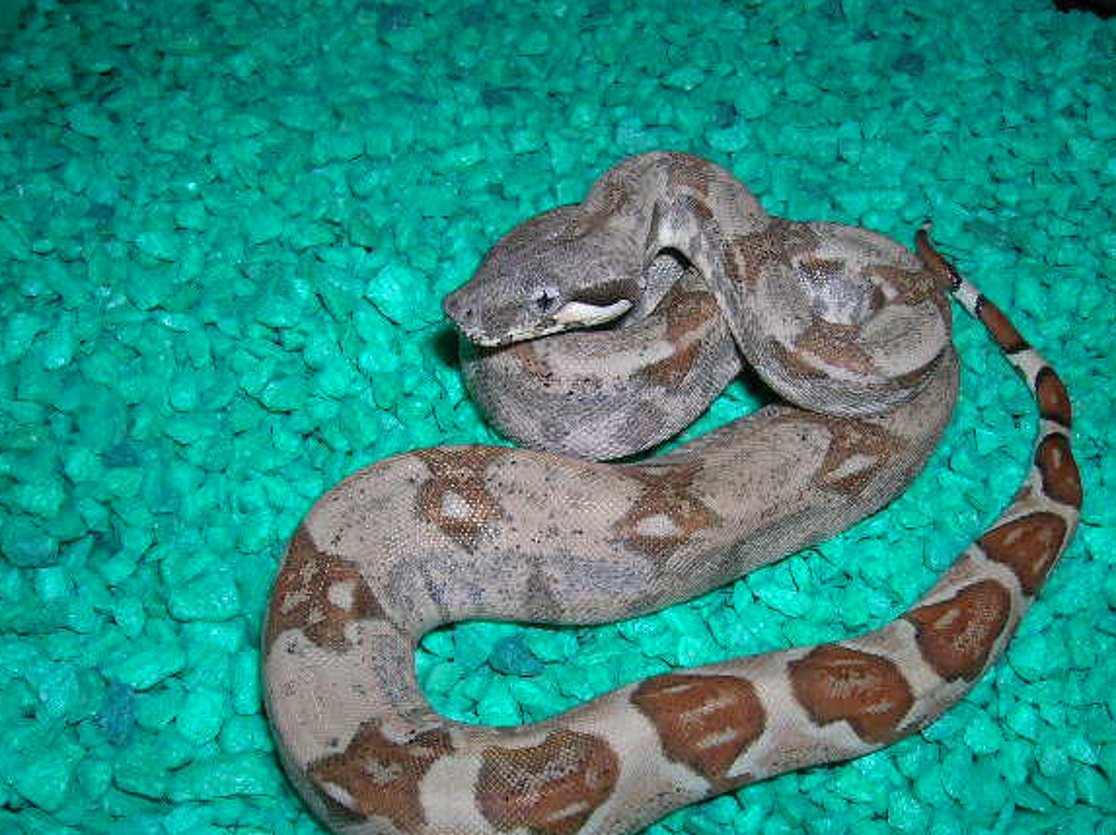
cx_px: 610
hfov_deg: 48.9
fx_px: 1224
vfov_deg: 37.6
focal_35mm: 38
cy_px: 465
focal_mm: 5.7
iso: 50
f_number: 4.9
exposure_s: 1/60.1
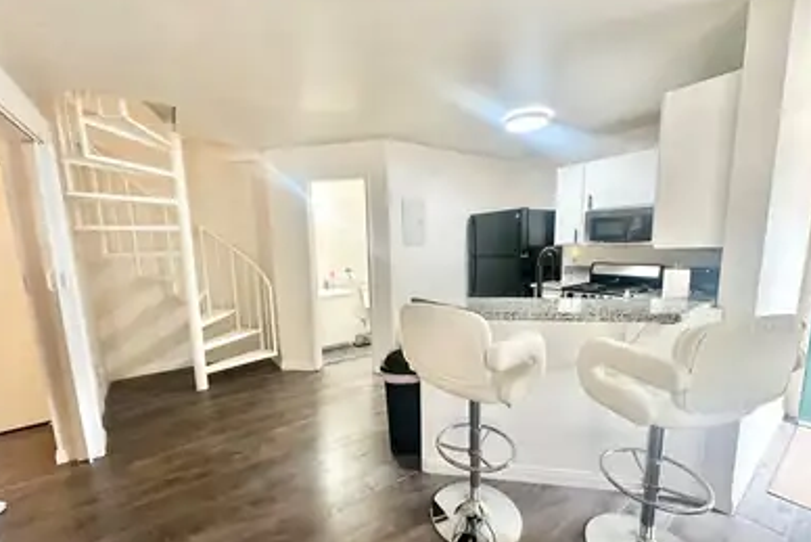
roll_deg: +1.7
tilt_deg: -7.8
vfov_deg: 77.2
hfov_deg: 100.4
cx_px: 397
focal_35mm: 15
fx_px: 338
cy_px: 295
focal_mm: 2.22
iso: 200
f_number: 2.2
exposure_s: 1/60
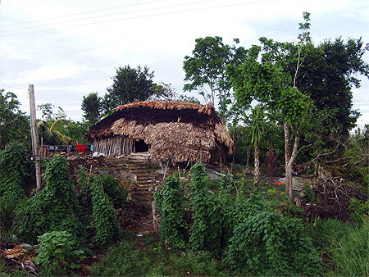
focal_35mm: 35
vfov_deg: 40.7
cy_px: 138
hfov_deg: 52.6
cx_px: 184
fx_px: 373
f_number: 2.8
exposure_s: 1/350
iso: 50
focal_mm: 5.8
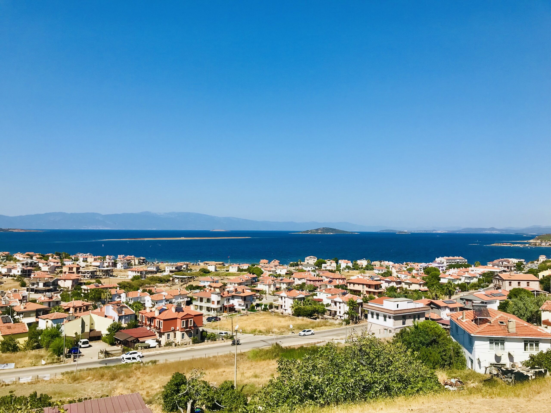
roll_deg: +0.2
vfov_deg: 49.7
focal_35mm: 28
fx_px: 446
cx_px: 276
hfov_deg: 63.4
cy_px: 206
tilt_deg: +2.5
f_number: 1.8
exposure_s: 1/3546
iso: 20
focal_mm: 3.99
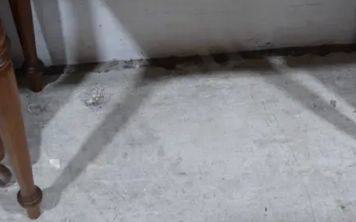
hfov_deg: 30.1
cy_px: 51
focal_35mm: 68
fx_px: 659
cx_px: 226
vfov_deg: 19.0
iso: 320
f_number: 3.5
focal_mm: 14
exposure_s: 1/60
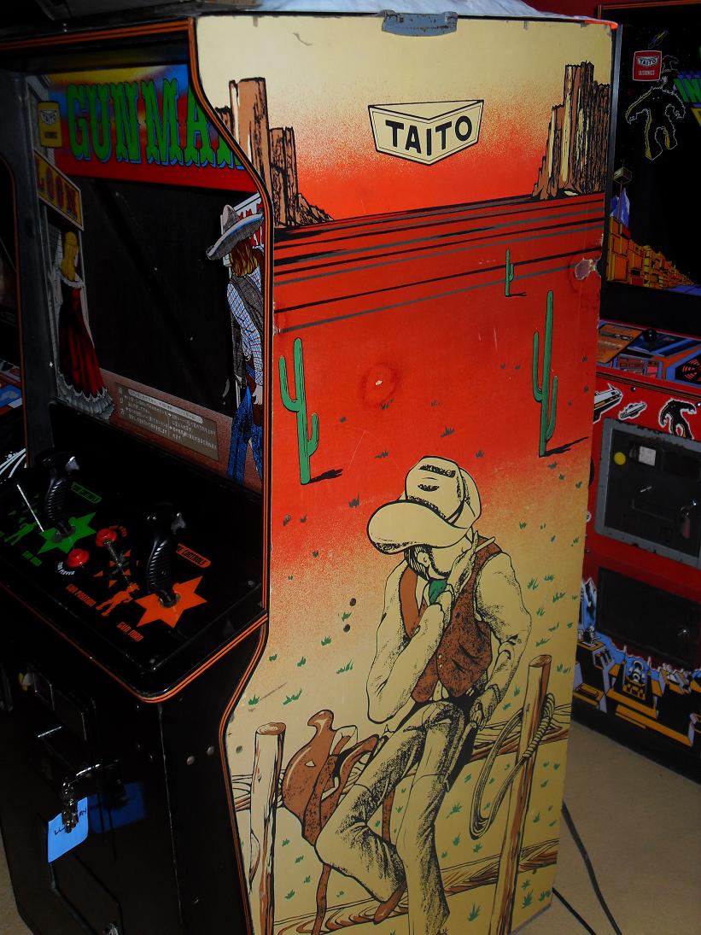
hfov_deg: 36.0
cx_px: 350
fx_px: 1080
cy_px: 468
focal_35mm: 40
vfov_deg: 46.8
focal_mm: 7.1
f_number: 3.1
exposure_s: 1/45
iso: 100
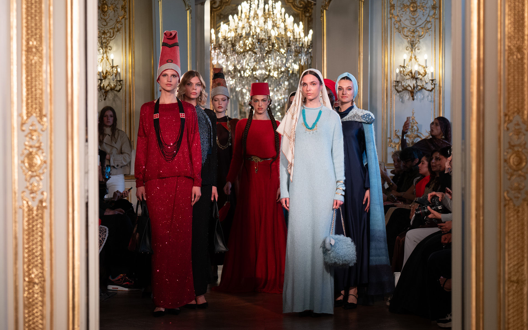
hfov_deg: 25.5
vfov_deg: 16.1
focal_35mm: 81
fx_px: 1166
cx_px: 233
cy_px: 195
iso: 640
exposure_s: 1/320
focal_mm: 62
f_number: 3.2
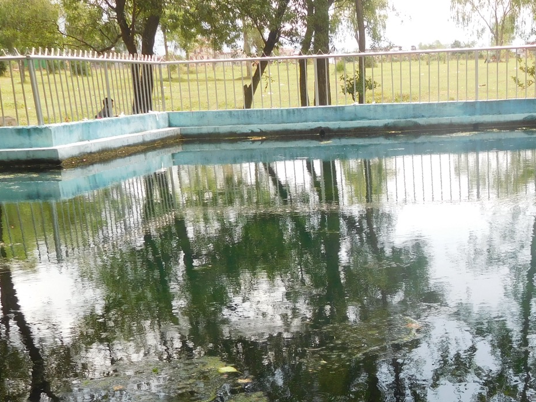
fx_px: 852
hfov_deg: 34.5
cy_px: 327
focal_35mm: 55
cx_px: 373
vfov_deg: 26.0
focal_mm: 5.7
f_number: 3.6
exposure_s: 1/320
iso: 125
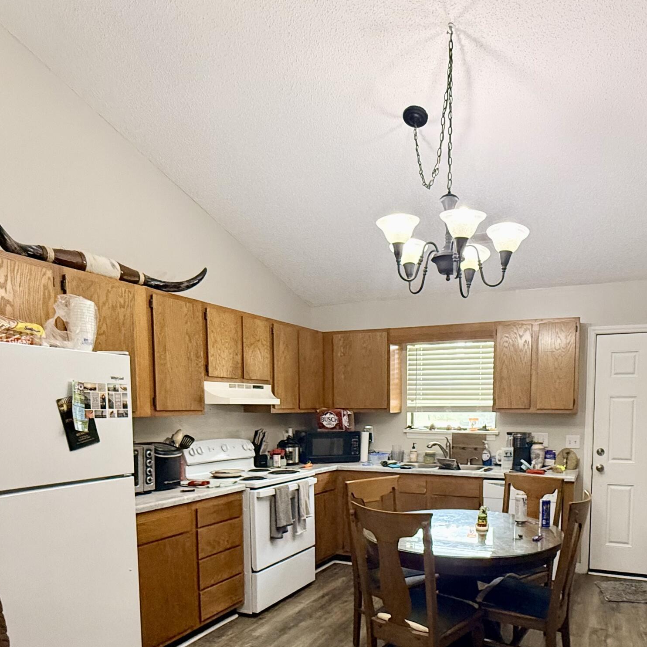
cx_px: 396
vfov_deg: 60.8
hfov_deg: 62.2
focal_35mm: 25
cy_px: 452
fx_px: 529
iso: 400
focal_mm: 2.22
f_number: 2.2
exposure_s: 1/60
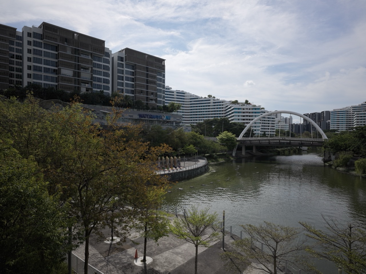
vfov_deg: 61.1
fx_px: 233
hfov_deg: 76.4
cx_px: 183
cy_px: 137
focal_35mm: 22
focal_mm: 28
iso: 400
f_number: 6.3
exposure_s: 1/2000
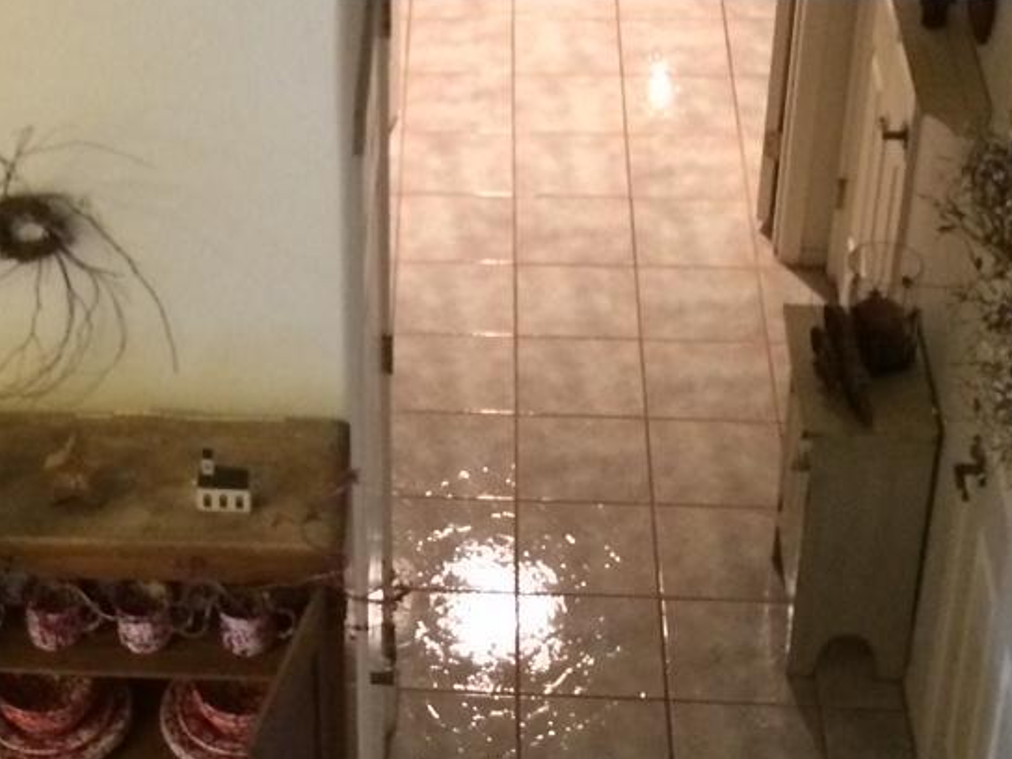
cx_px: 173
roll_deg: +2.1
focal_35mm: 87
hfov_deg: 22.1
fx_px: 2543
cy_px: 236
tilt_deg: -33.6
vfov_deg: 16.9
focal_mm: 4.15
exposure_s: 1/15
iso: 400
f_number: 2.2
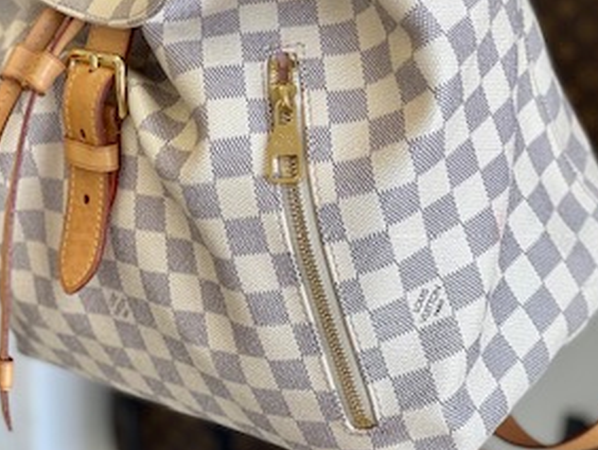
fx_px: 2040
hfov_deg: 16.7
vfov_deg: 12.4
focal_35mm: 118
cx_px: 293
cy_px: -25
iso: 50
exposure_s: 1/100
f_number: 2
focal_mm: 6
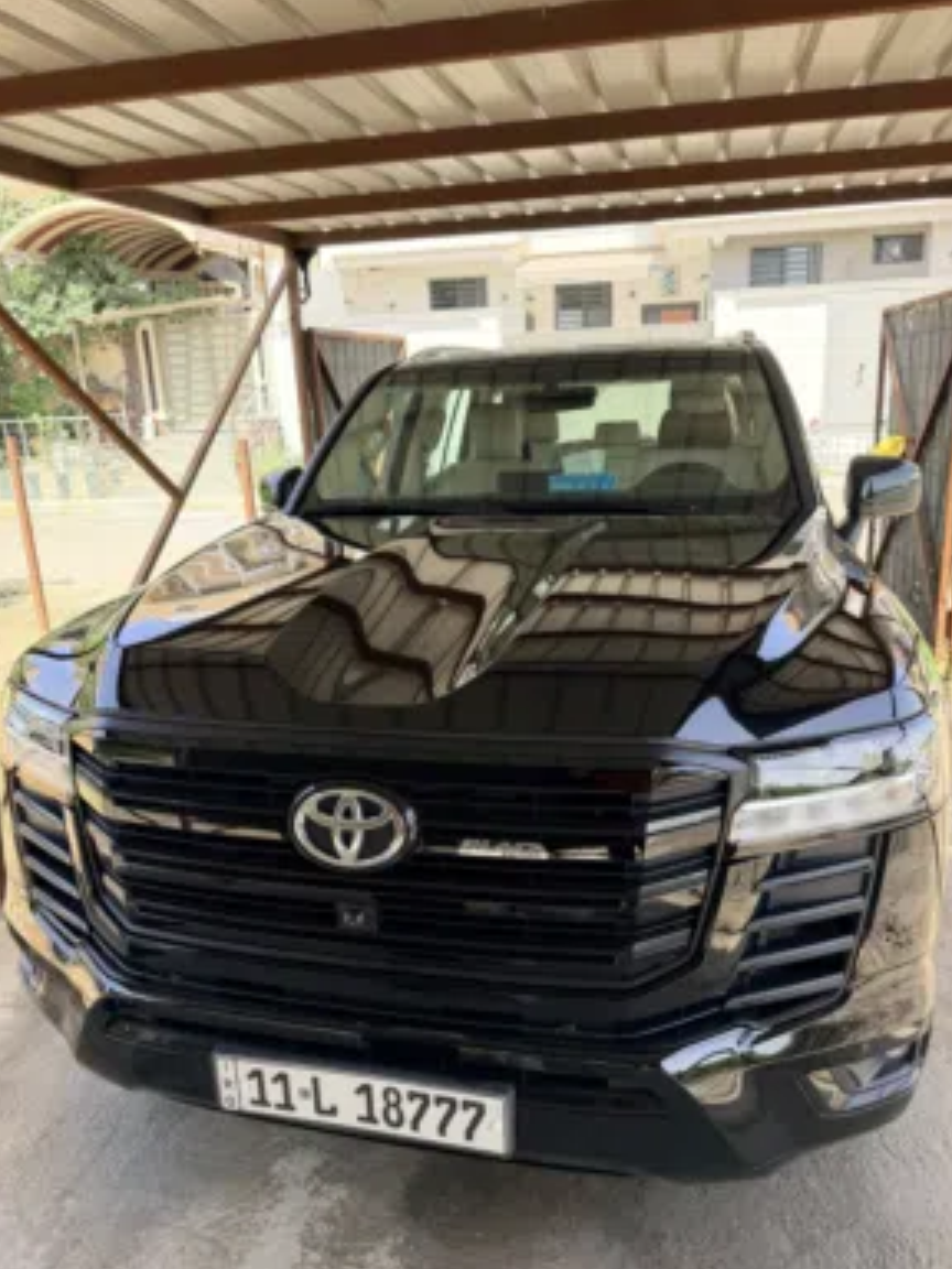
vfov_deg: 69.4
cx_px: 483
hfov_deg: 54.9
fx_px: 917
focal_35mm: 25
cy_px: 648
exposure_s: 1/822
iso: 100
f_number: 1.78
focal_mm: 6.76
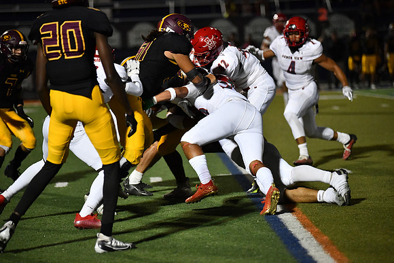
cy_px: 132
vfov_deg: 8.3
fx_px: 1806
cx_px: 197
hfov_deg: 12.4
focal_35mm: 165
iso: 6400
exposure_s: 1/3200
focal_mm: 165
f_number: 2.8
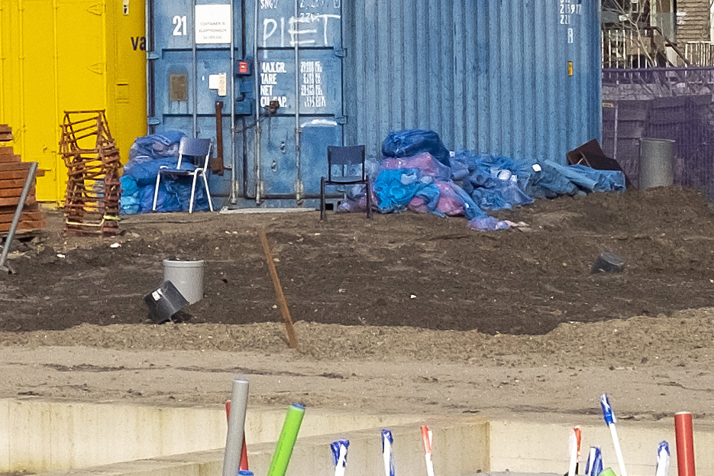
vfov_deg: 6.9
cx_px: 75
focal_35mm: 199
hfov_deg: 10.3
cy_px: 2
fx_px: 3946
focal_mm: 25.4
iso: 640
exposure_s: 1/1250
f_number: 8
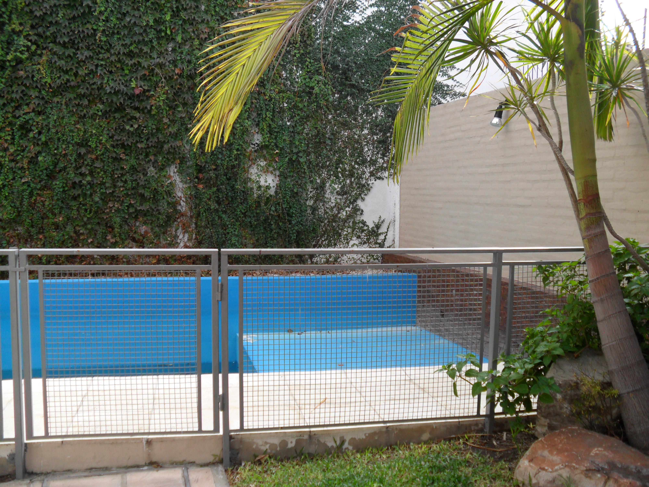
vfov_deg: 40.7
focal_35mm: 35
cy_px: 244
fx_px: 656
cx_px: 324
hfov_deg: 52.6
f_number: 3
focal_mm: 6.3
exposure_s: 1/250
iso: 80
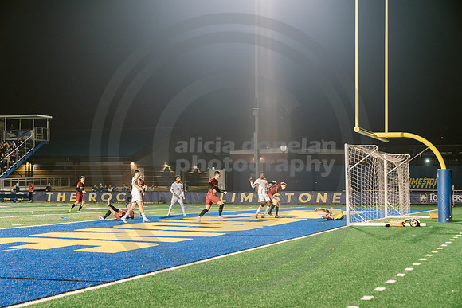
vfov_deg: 19.5
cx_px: 231
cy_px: 154
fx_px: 899
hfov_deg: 28.8
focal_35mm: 70
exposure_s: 1/160
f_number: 4
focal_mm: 70
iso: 2500
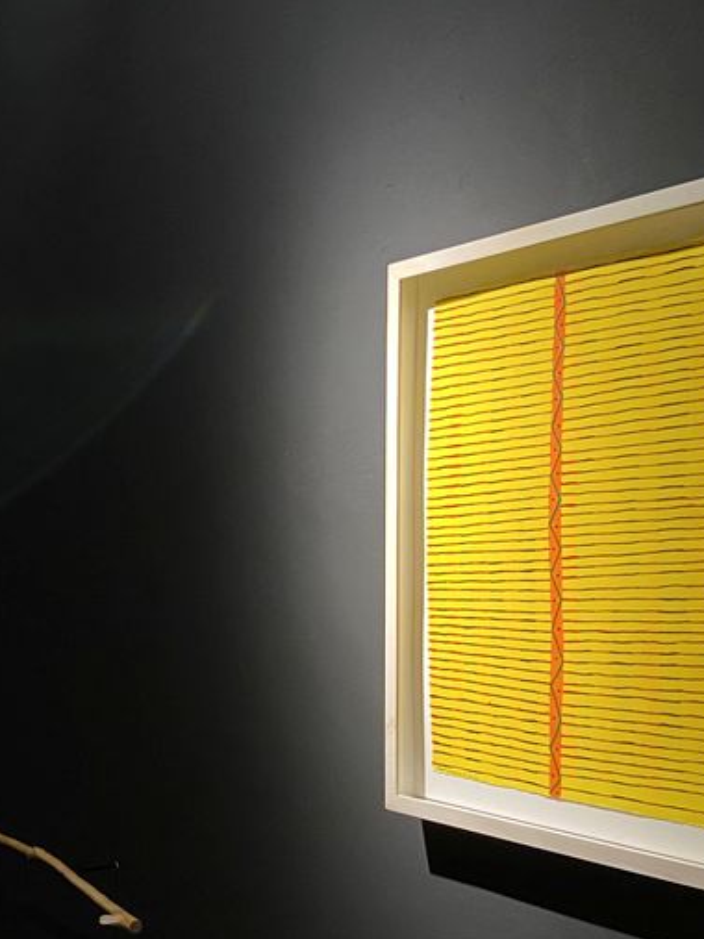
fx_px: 1112
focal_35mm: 41
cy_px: 633
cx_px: 365
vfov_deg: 45.0
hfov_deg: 35.1
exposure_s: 1/50
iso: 500
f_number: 1.8
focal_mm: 4.25
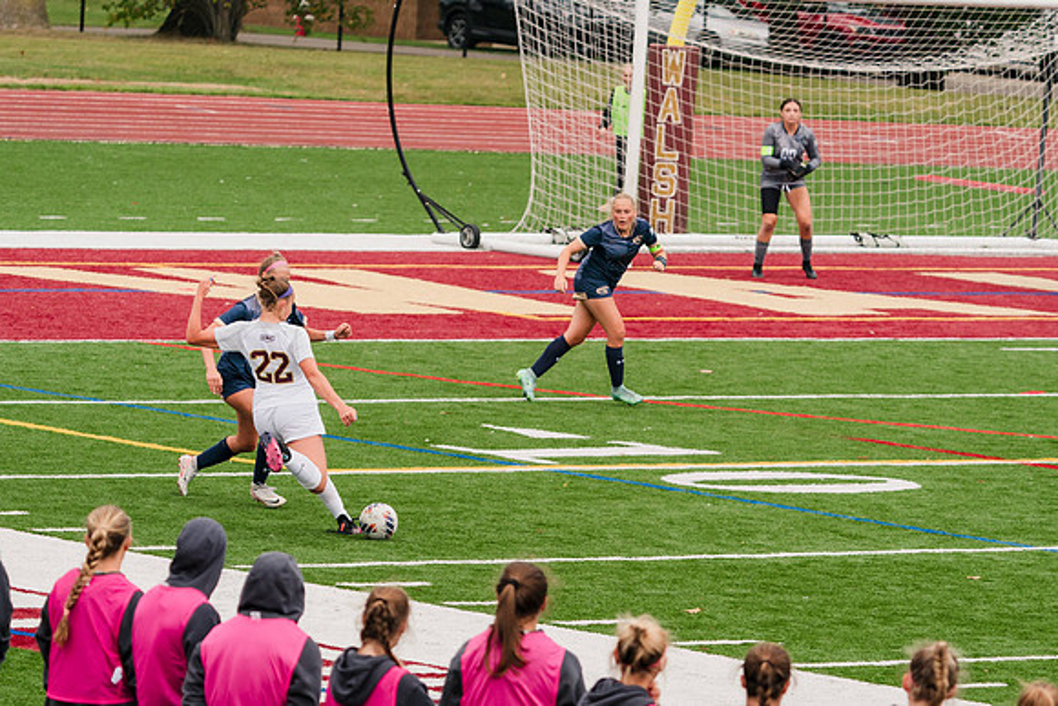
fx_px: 7940
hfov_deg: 7.6
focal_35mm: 270
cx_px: 572
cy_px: 455
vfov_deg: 5.1
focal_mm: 200
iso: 400
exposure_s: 1/1600
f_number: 5.6
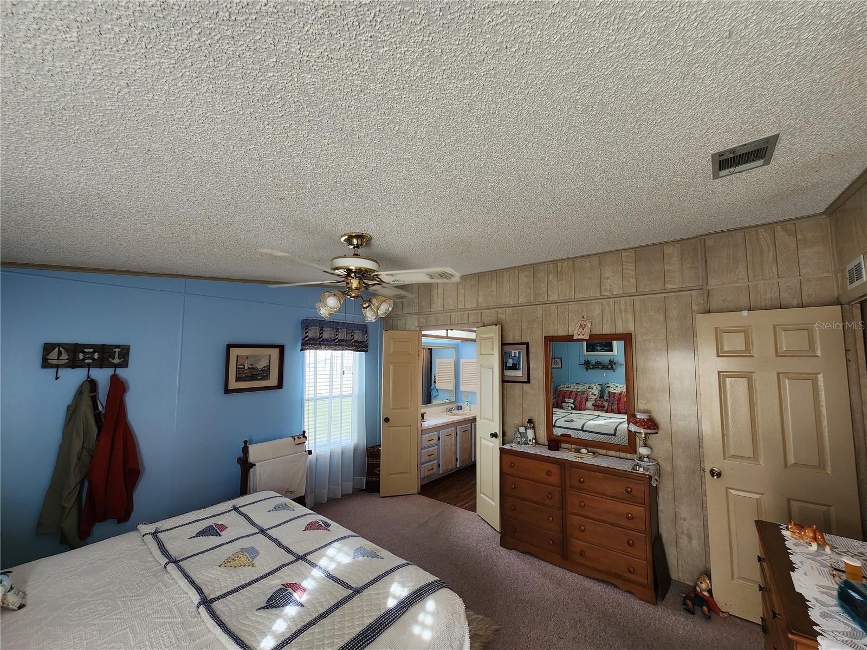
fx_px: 326
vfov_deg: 89.9
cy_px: 325
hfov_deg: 106.2
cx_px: 434
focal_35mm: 13
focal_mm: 2.2
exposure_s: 1/60
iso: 80
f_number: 2.2
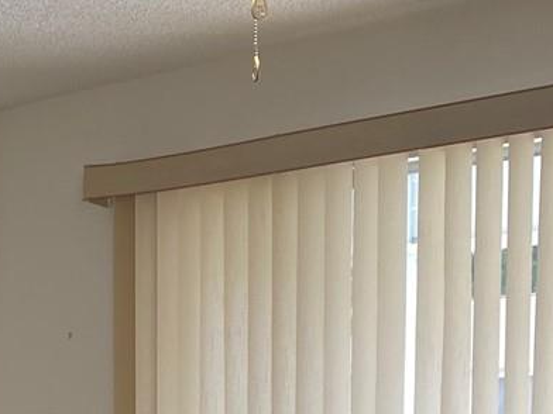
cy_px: 653
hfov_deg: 18.2
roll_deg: +1.7
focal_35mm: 106
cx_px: 25
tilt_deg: -6.8
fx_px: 1693
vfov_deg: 13.1
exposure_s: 1/120
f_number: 1.8
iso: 100
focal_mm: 4.25
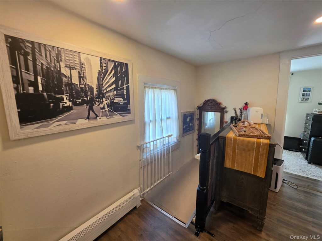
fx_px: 121
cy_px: 120
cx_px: 161
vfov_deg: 89.9
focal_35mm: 13
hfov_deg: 106.2
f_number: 1.9
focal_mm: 2.2
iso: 100
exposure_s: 1/120
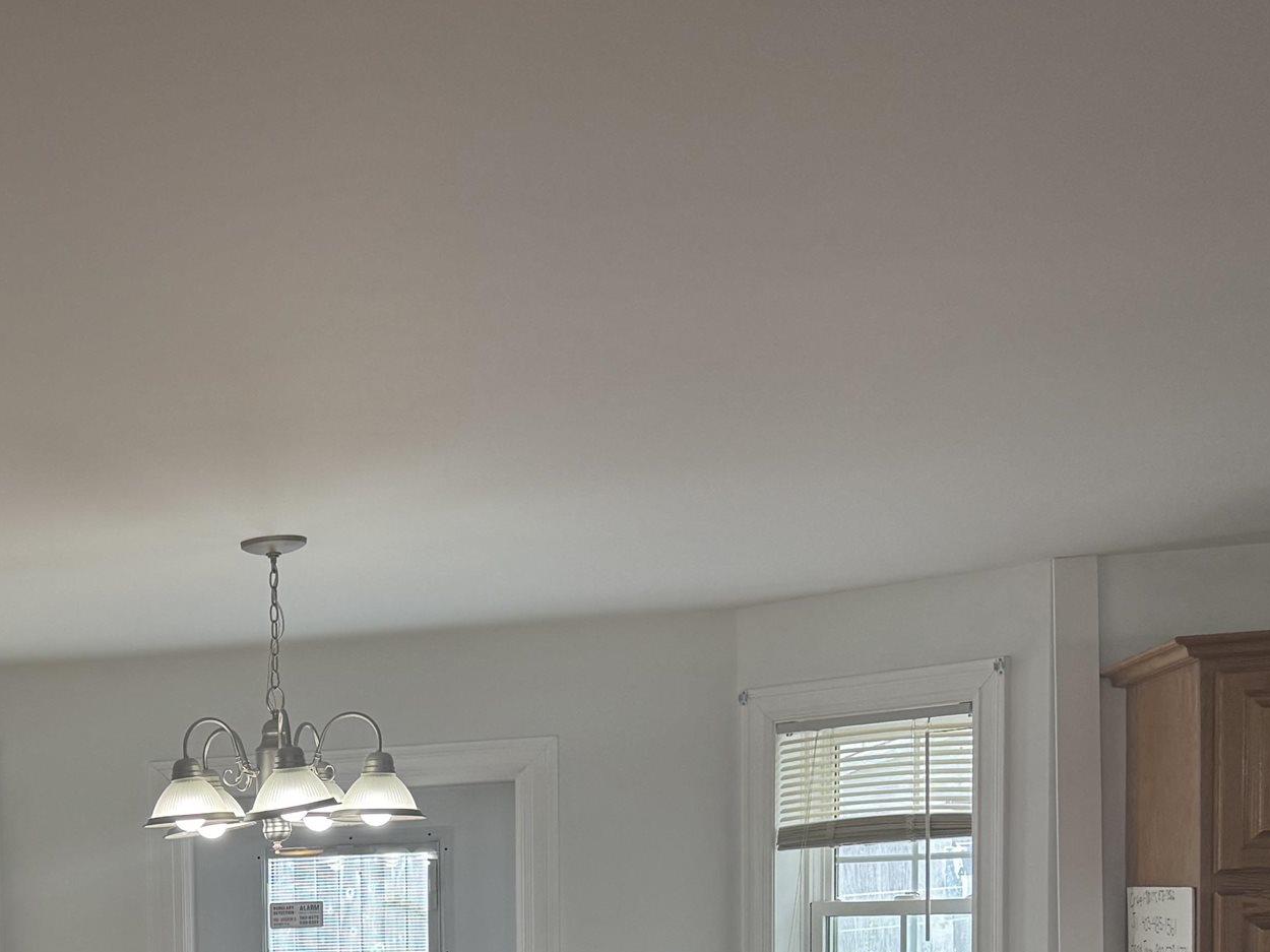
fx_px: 2164
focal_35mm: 59
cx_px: -131
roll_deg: +2.2
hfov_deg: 29.5
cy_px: 1073
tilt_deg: -3.9
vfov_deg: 23.2
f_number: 1.78
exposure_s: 1/125
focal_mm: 6.76
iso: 125
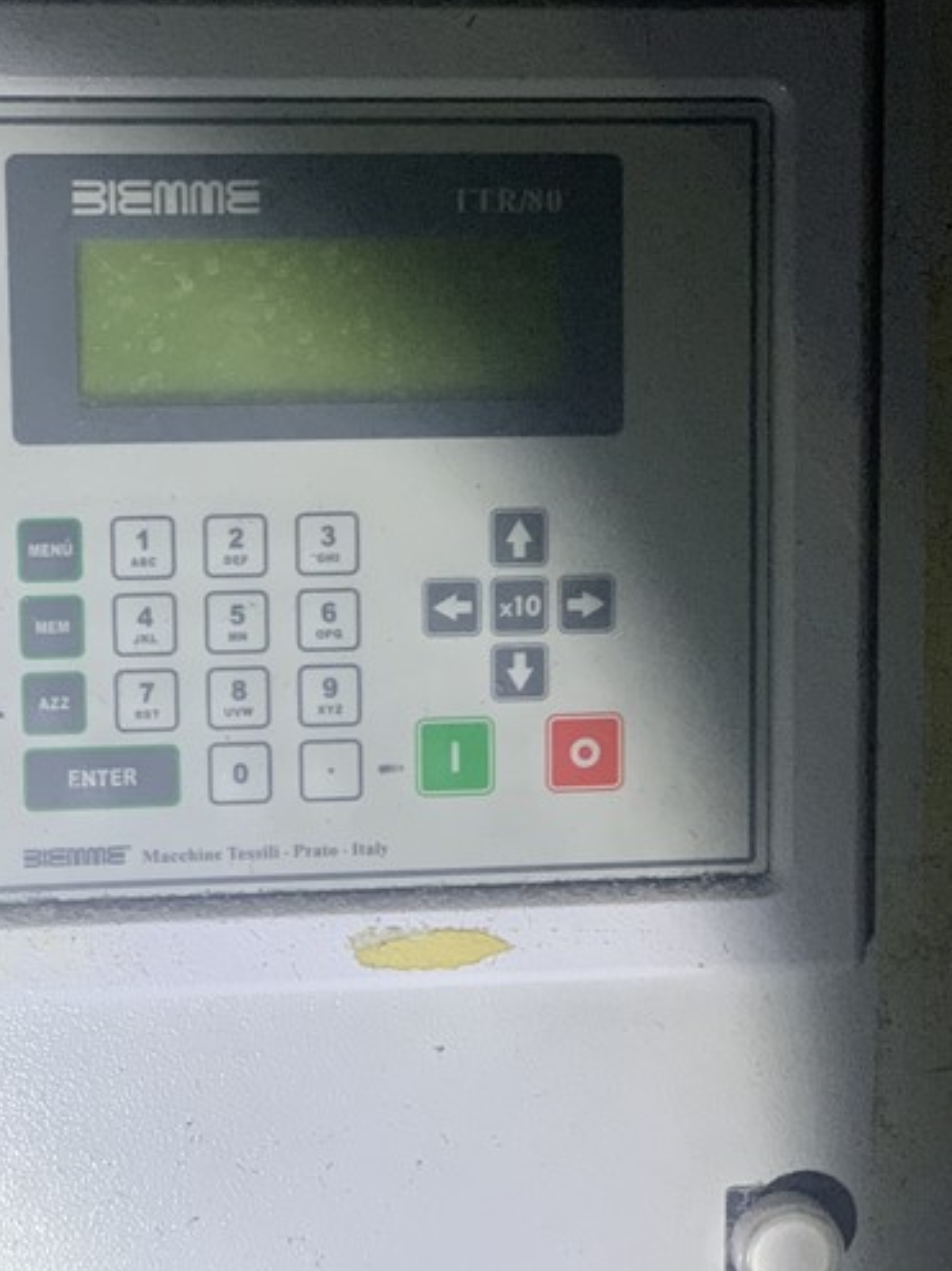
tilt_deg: -3.6
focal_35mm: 63
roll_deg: +0.2
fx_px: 2311
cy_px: 529
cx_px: 400
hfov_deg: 23.3
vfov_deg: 30.7
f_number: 2.4
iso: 250
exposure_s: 1/60
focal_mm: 6
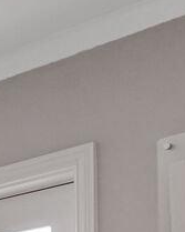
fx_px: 849
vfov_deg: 13.5
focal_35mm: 124
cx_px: -474
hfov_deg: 8.6
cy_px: 450
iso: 500
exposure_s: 1/10
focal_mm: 16
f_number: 8
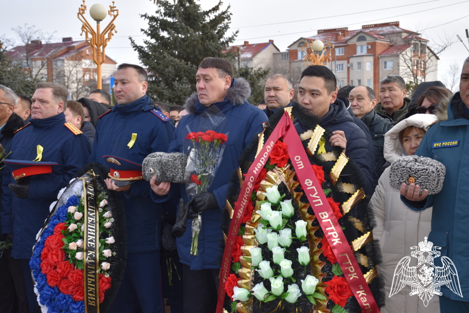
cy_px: 156
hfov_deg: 31.9
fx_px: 821
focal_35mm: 63
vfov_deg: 21.6
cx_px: 234
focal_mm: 42
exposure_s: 1/160
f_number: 6.3
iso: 100
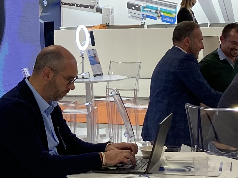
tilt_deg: -2.9
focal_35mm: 121
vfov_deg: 12.2
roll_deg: +2.5
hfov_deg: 15.8
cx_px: -32
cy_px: 50
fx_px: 832
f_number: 1.8
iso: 100
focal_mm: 4.25
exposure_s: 1/98
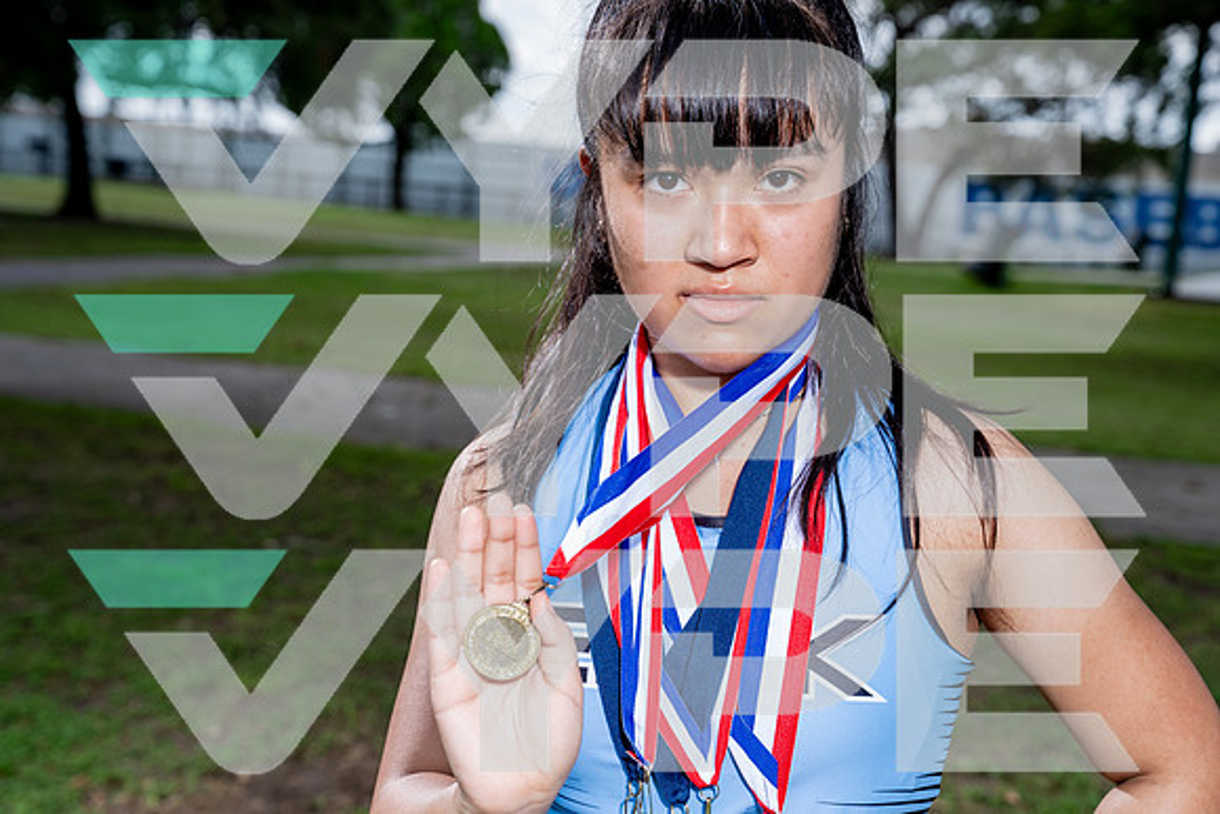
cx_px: 610
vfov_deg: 22.4
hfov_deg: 33.1
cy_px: 407
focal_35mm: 61
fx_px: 2052
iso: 100
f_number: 5.6
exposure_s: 1/250
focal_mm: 55
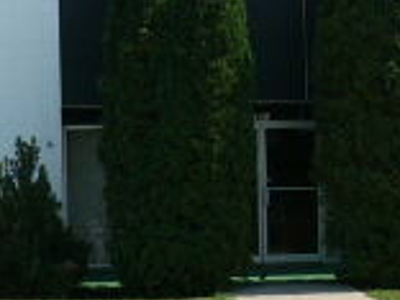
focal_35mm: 144
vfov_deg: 10.1
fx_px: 1664
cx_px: 41
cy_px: 367
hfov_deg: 13.6
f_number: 8
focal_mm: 5.8
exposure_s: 1/125
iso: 50
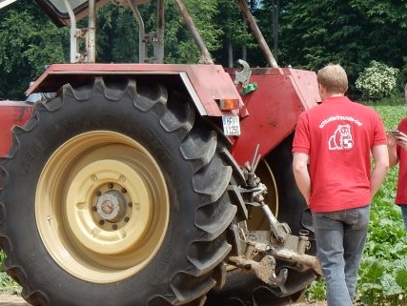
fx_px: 2577
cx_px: 87
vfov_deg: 6.8
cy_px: 139
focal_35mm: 219
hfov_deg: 9.0
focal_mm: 20.9
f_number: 5.6
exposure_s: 1/250
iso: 125
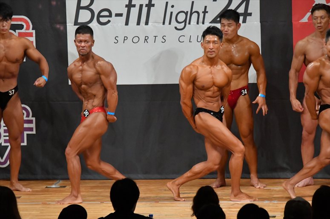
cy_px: 110
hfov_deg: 7.2
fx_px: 2611
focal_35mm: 285
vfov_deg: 4.8
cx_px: 165
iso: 8000
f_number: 5.6
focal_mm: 190
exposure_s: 1/400
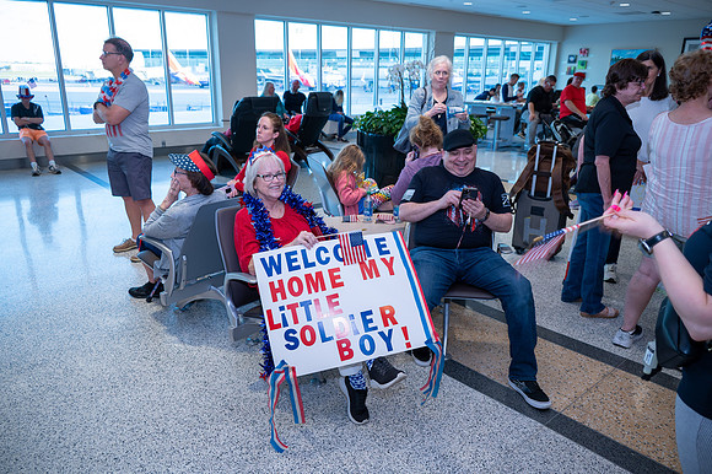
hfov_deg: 67.4
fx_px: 534
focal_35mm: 27
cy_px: 237
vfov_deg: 47.9
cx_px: 356
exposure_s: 1/40
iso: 280
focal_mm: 27
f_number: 4.2
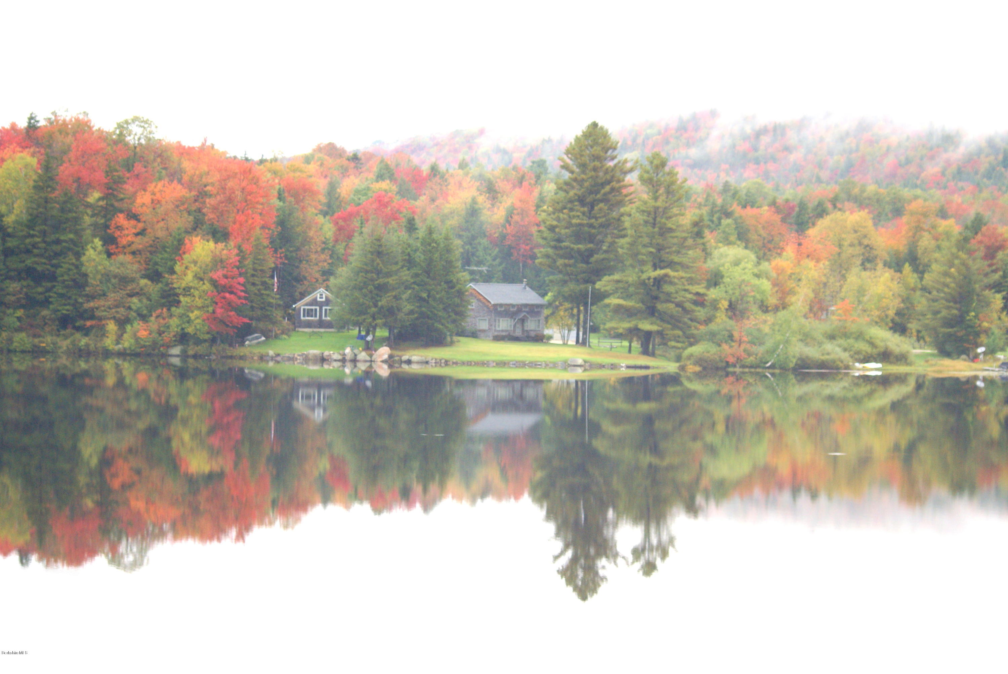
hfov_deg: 19.4
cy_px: 337
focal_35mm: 105
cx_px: 504
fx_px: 2943
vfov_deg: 13.1
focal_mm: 70
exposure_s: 1/100
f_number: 4
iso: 400
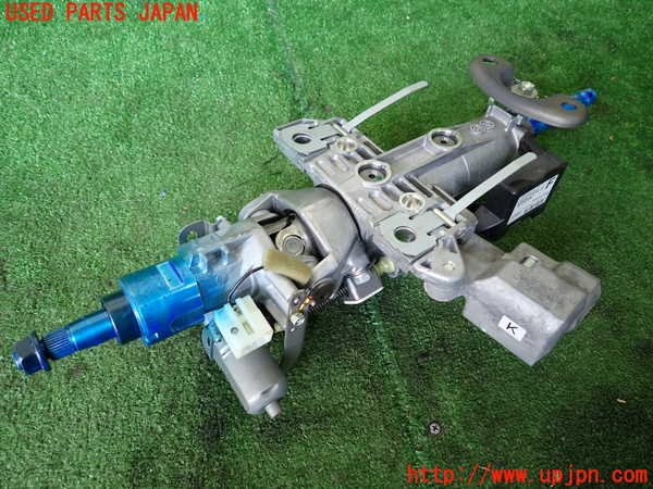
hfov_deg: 69.4
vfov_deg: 54.9
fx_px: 472
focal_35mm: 25
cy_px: 244
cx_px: 326
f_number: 2
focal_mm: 4.5
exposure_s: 1/60
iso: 200
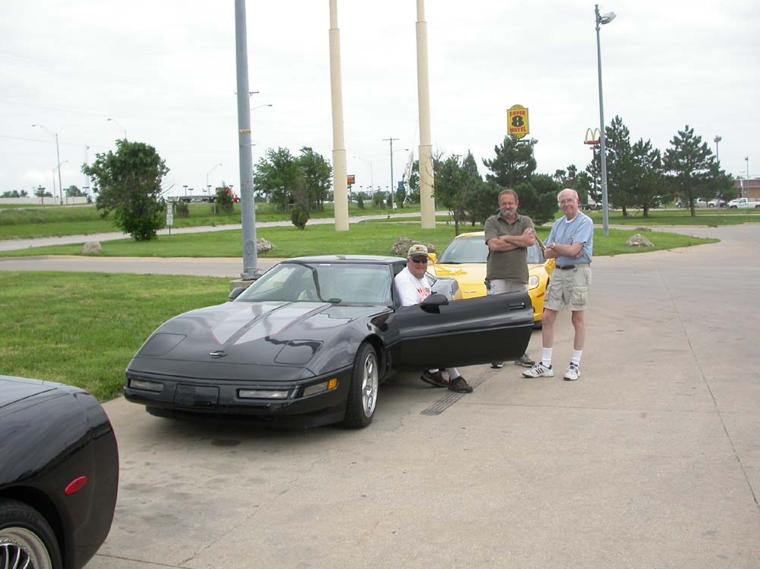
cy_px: 288
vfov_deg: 36.8
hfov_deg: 47.9
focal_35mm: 39
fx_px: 856
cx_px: 389
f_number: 2.6
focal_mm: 7.85
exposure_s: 1/1000
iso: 100
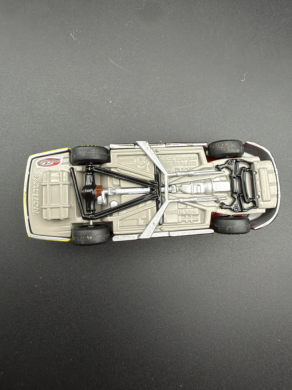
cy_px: 195
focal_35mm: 25
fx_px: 281
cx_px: 146
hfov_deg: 54.9
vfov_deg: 69.4
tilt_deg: -78.9
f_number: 2.2
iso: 320
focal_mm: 2.22
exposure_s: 1/120
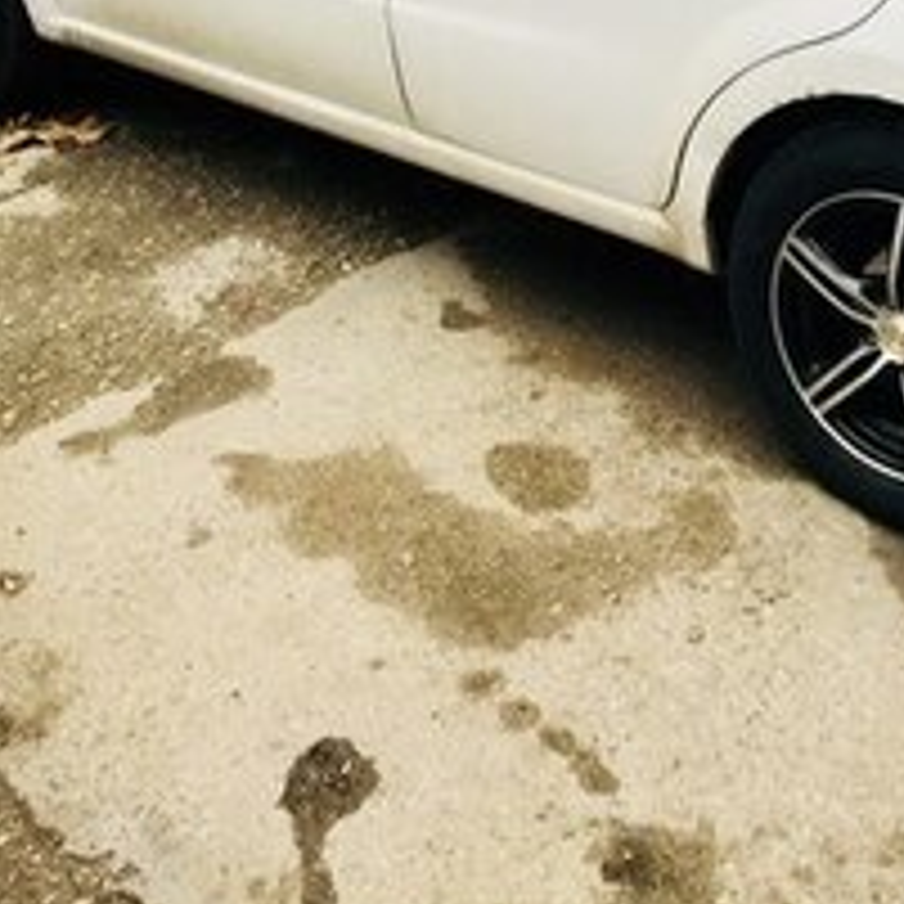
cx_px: 612
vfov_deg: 26.1
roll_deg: +0.4
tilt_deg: -13.3
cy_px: -85
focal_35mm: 61
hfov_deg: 28.0
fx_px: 1802
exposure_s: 1/109
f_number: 1.8
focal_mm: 3.99
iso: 20
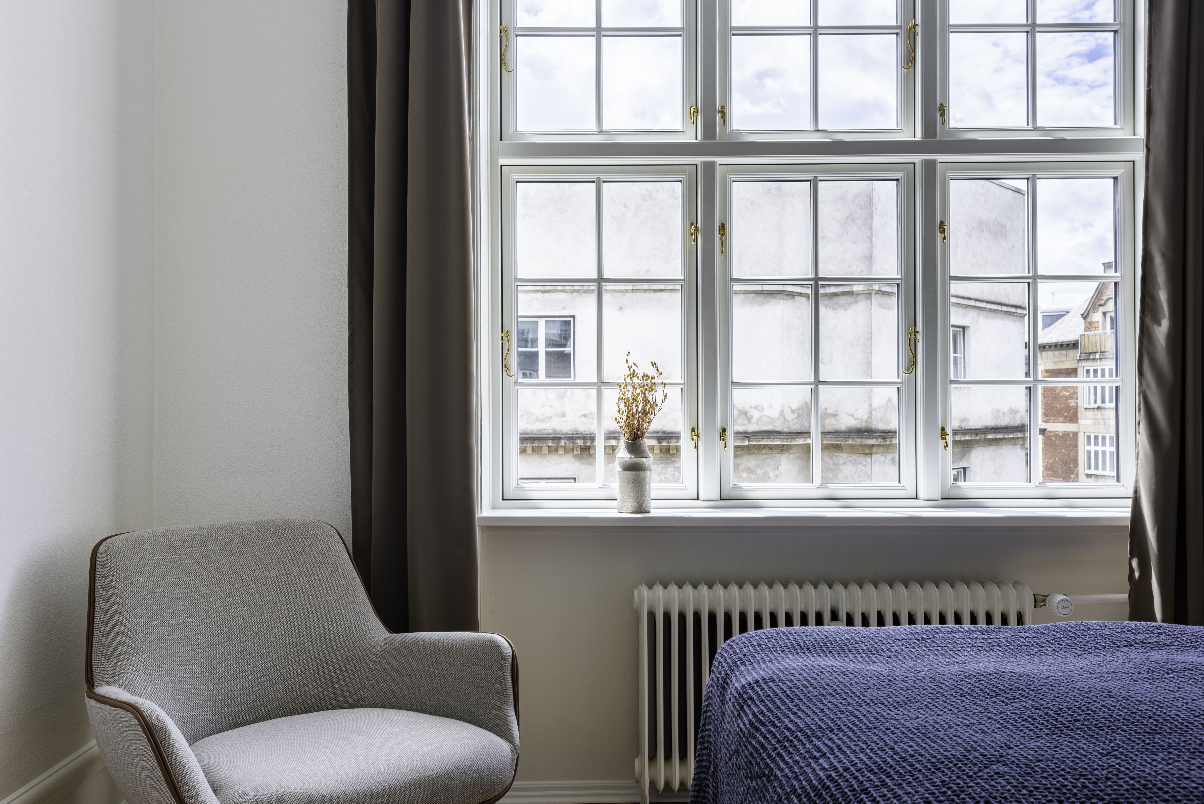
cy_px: 402
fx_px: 1171
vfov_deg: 37.9
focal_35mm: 35
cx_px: 602
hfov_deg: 54.4
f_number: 11
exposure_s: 1/180
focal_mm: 35
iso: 100
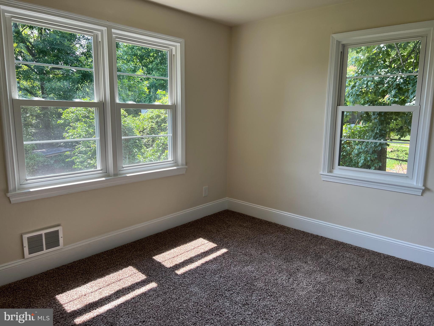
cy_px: 163
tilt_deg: -9.9
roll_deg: -0.8
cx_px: 217
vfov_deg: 53.1
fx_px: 326
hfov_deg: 67.3
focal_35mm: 26
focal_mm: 5.7
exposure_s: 1/200
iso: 40
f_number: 1.5
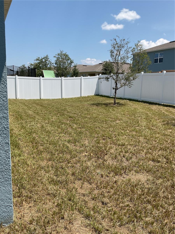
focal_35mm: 29
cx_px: 88
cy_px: 117
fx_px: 195
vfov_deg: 61.7
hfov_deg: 48.2
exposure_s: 1/2141
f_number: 1.8
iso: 16
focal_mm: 3
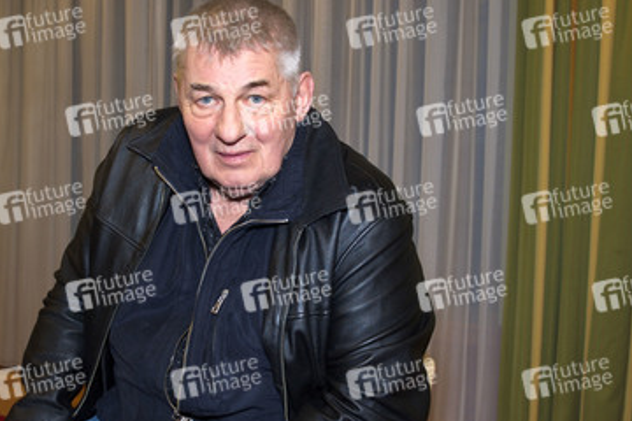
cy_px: 247
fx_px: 527
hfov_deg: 61.1
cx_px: 239
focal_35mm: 30
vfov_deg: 43.4
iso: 800
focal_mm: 24
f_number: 5
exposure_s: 1/160
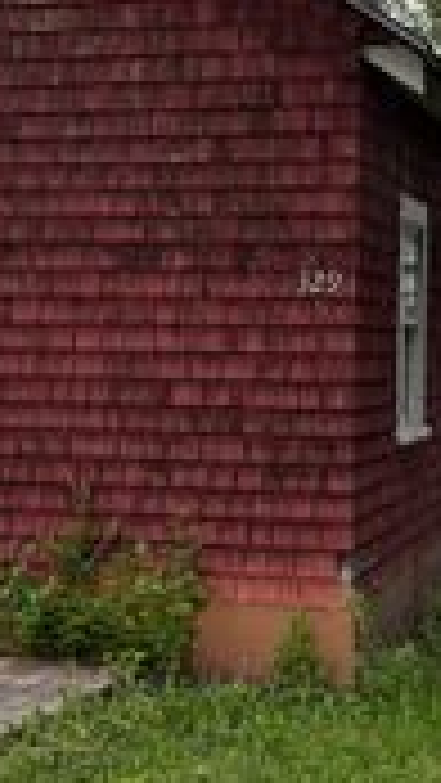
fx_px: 1558
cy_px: 232
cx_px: 284
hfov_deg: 16.1
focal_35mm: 75
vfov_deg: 28.0
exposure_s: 1/212
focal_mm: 6.76
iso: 200
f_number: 1.78
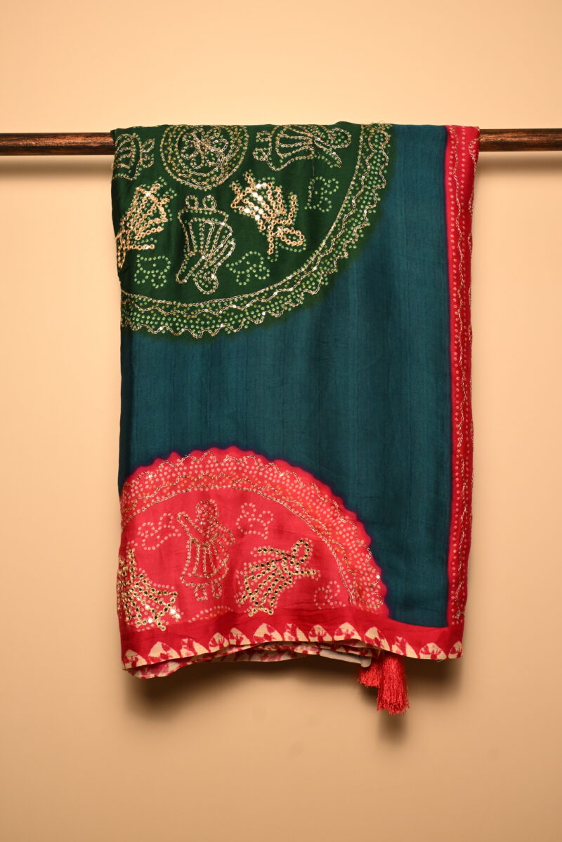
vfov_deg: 41.7
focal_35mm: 47
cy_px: 421
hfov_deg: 28.5
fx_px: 1106
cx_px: 281
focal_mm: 31.5
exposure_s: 1/100
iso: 800
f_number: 6.3
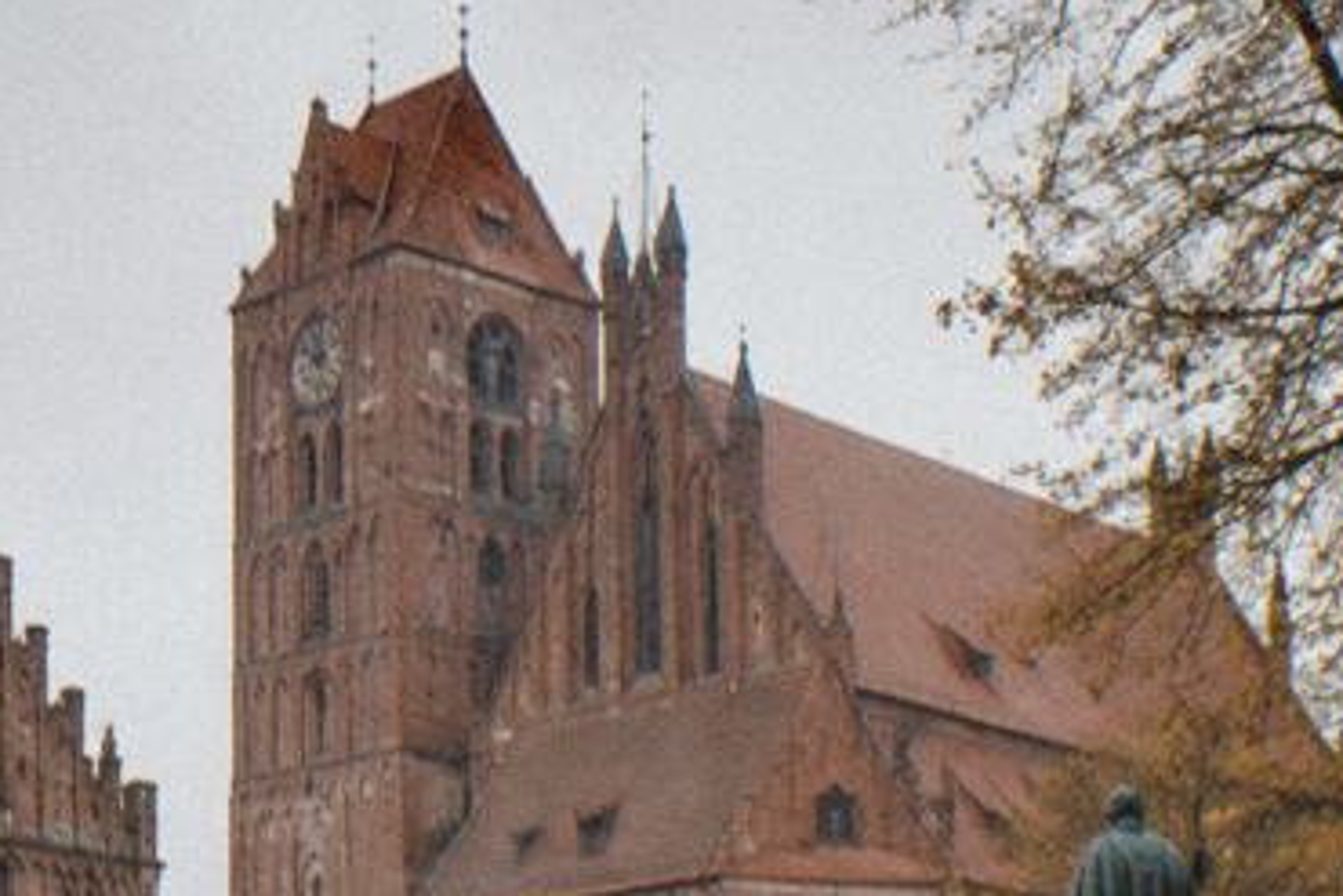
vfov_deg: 12.4
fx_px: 4030
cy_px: 1088
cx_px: 592
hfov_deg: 18.9
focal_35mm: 108
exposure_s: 1/400
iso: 500
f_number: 8
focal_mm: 40
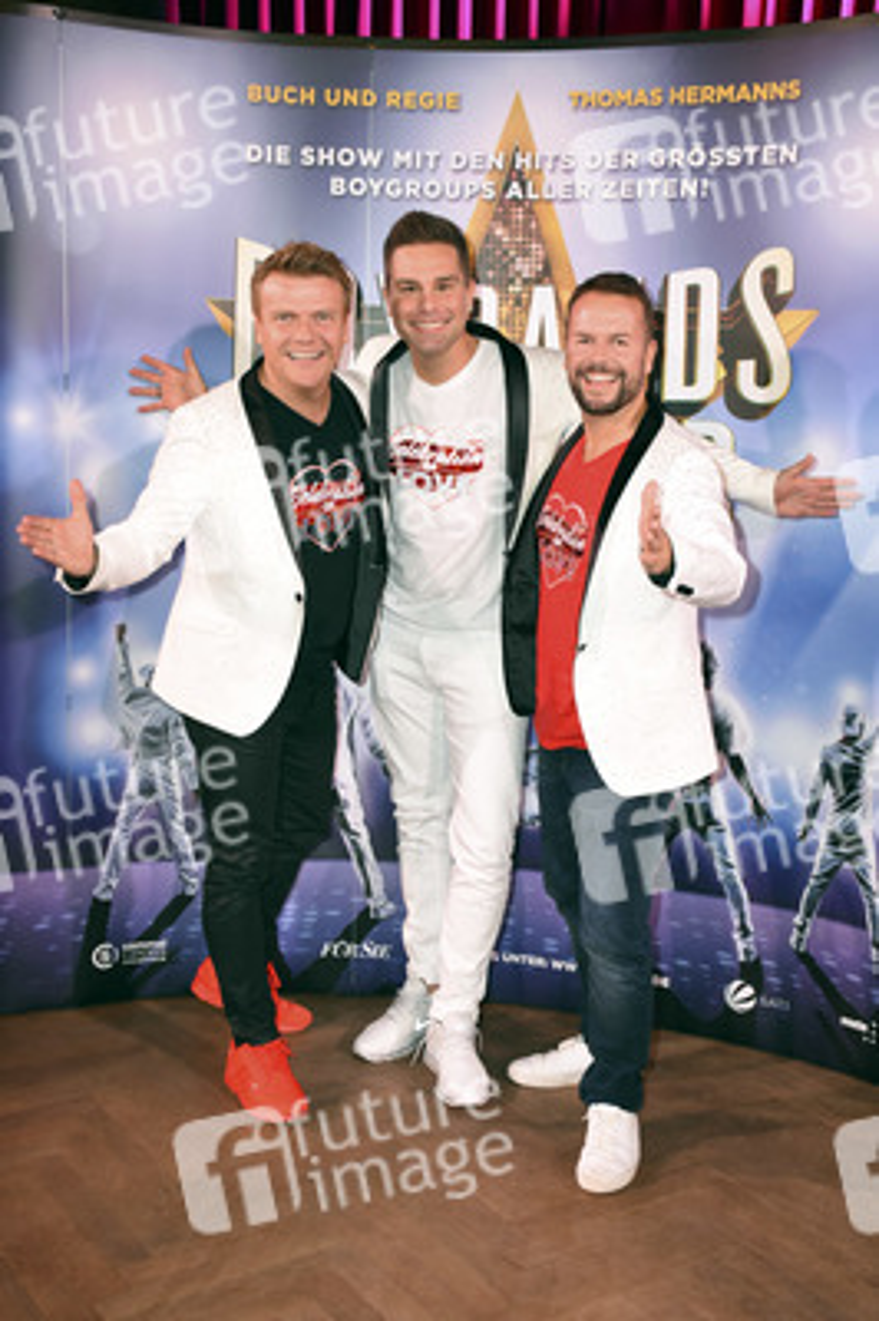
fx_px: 1651
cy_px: 660
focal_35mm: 45
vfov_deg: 43.6
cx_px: 440
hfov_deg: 29.8
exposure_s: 1/160
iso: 1600
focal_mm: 30
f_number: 5.6
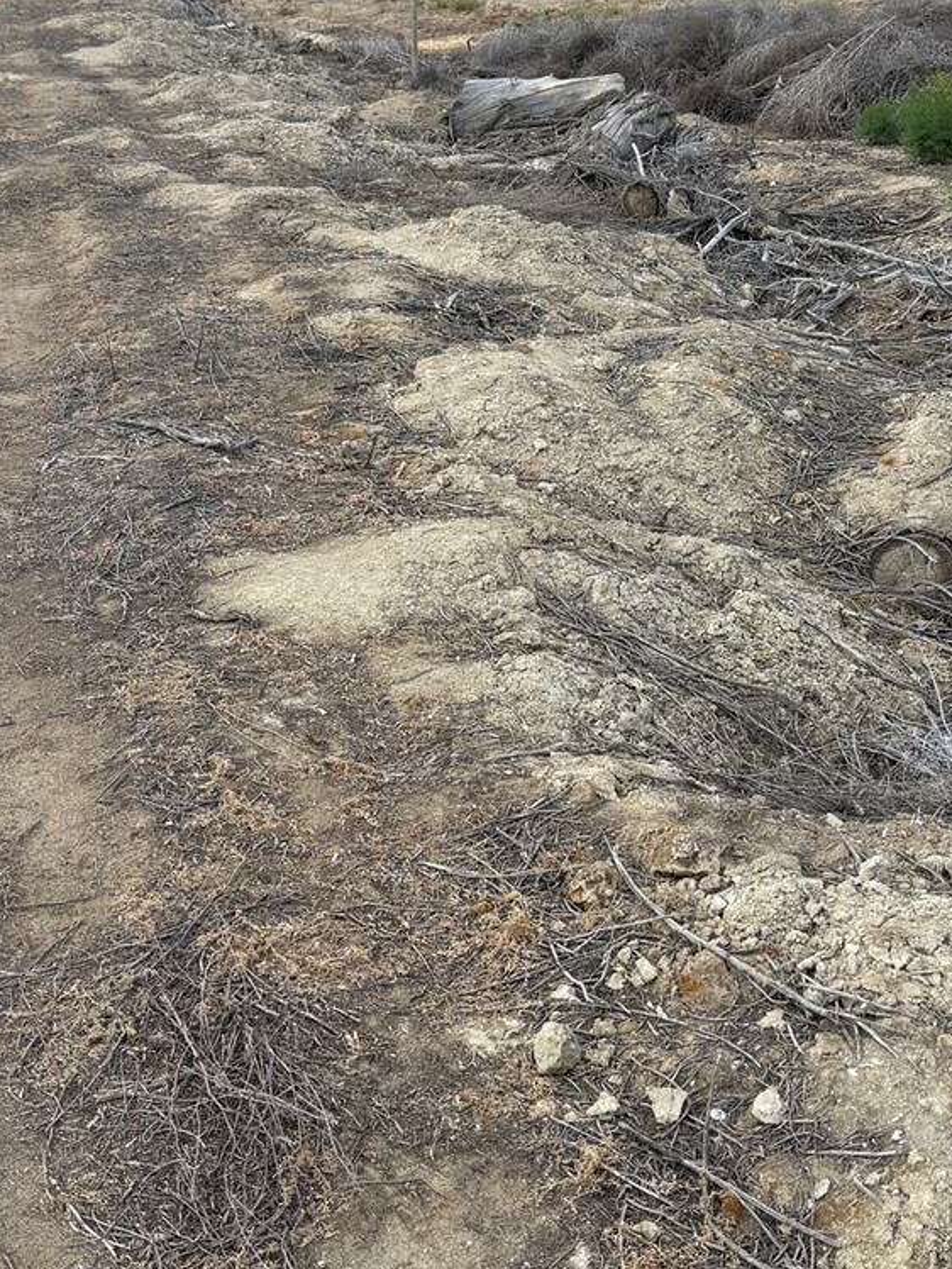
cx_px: 495
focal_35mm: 50
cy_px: 595
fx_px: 1833
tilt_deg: -18.4
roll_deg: -3.0
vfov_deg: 38.2
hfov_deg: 29.1
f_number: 1.6
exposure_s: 1/1522
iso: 50
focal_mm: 5.96
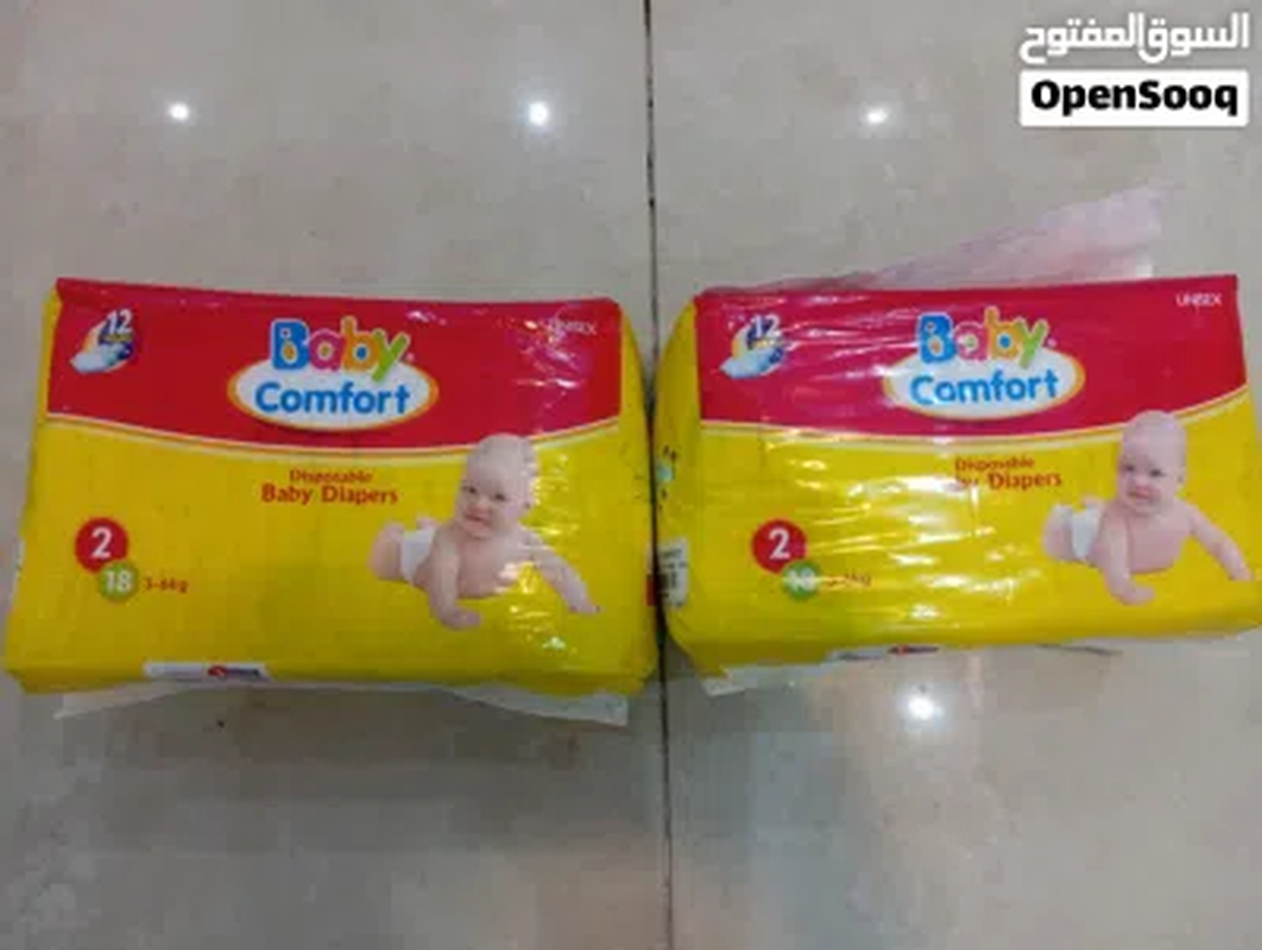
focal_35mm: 28
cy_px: 475
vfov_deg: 49.8
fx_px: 1022
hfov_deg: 63.4
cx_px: 631
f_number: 1.8
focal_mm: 4.22
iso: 248
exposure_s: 1/33.3
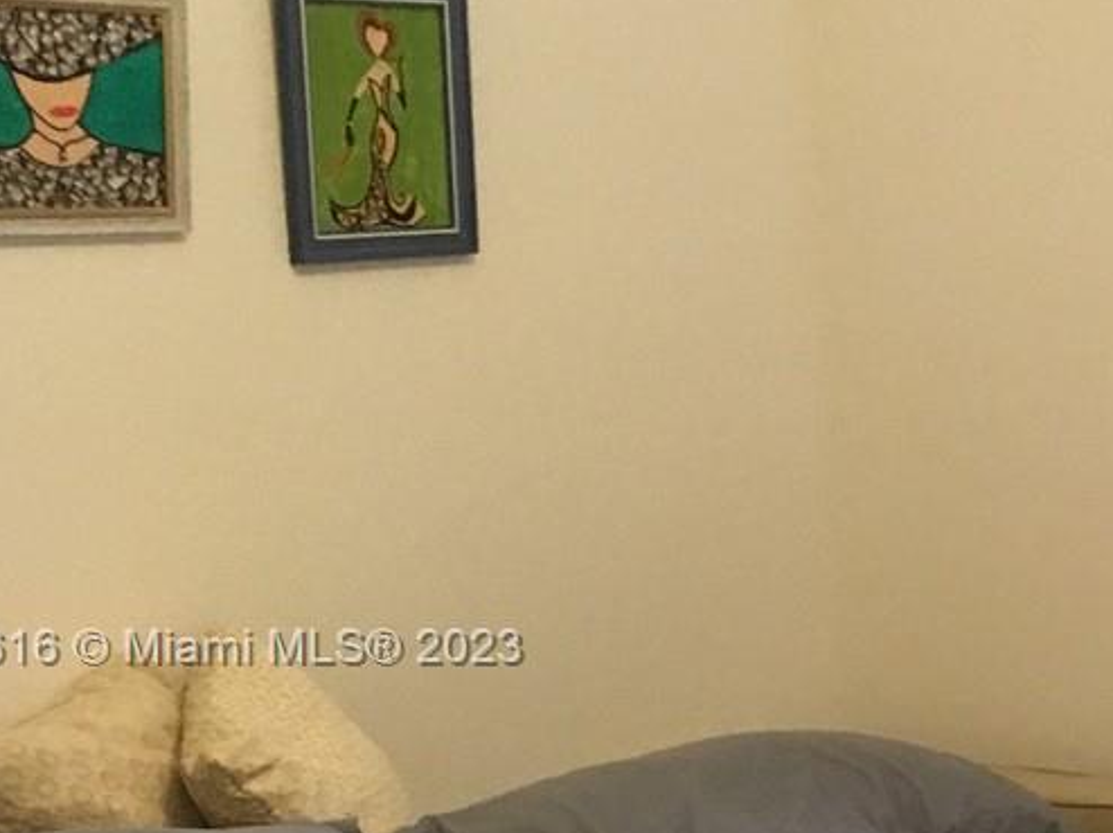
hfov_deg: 18.7
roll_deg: +0.5
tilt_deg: -9.4
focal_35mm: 94
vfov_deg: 15.6
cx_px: 1604
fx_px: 3021
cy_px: 651
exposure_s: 1/30
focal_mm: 4.15
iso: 200
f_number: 2.2
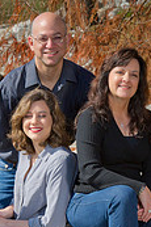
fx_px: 1904
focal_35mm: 302
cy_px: 184
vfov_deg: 6.8
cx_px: 30
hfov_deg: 4.5
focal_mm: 116
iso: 200
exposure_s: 1/400
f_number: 9
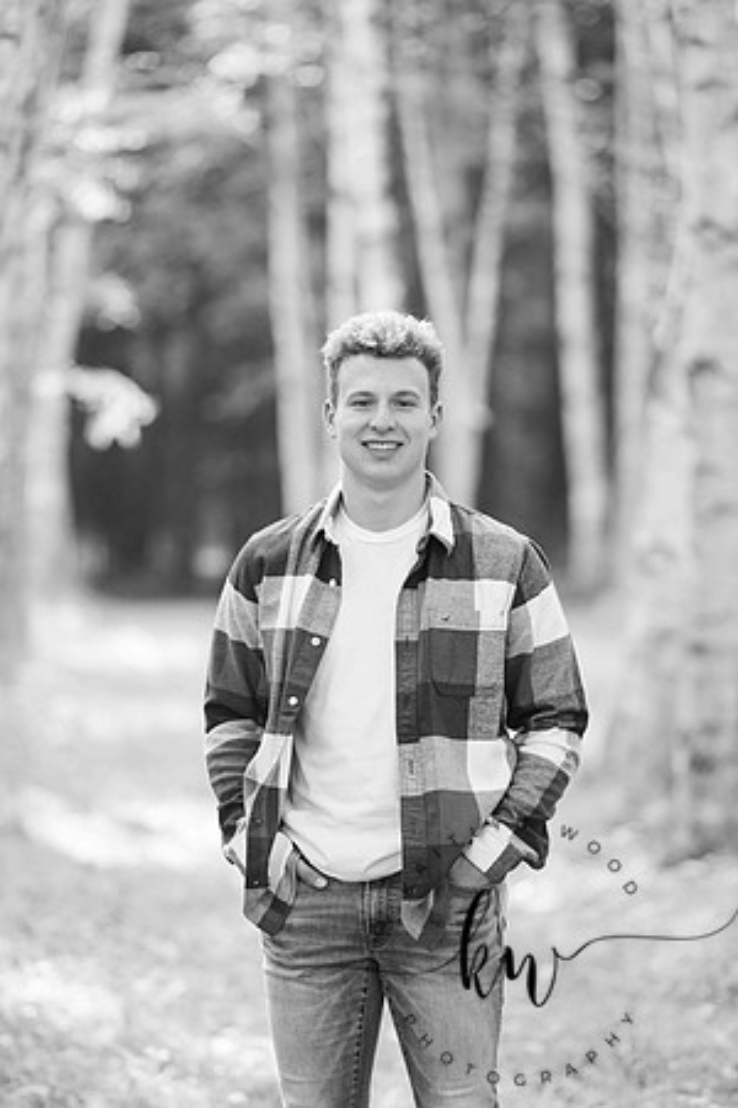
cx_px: 369
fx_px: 5381
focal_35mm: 175
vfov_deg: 11.7
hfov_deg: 7.8
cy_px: 554
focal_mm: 175
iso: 400
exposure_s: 1/200
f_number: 3.2
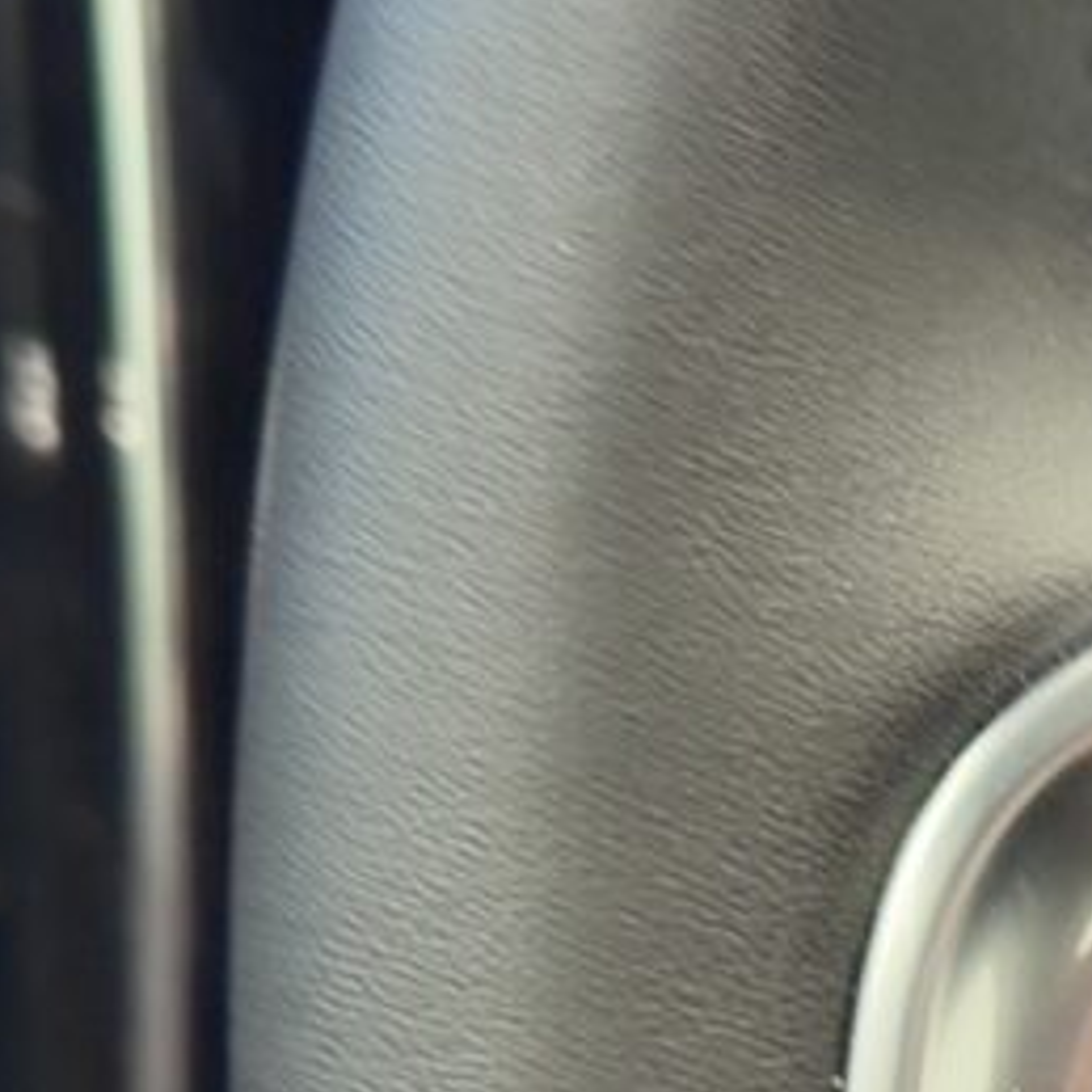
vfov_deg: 10.2
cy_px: 1379
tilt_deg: -31.5
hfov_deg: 9.9
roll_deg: +1.7
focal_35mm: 168
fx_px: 5996
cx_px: 1969
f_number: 1.78
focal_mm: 6.76
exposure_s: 1/33
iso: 500
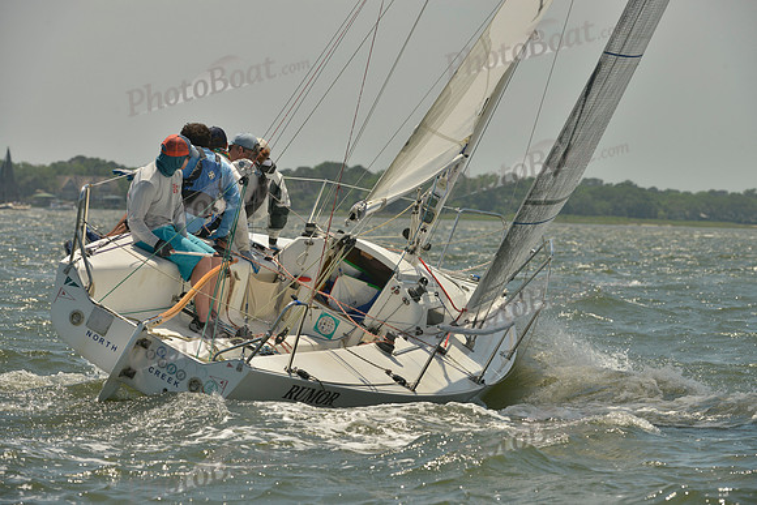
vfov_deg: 6.9
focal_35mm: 200
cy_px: 252
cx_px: 378
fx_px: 4206
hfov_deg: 10.3
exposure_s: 1/1250
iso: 280
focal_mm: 200
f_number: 10
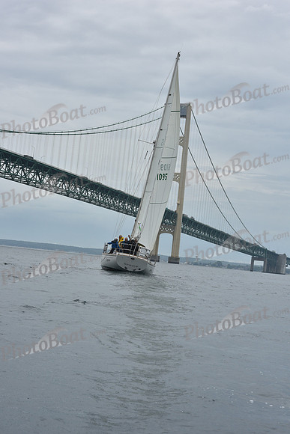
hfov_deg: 19.5
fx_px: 845
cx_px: 145
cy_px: 217
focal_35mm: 70
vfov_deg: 28.8
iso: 250
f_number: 11
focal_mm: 70
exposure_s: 1/800
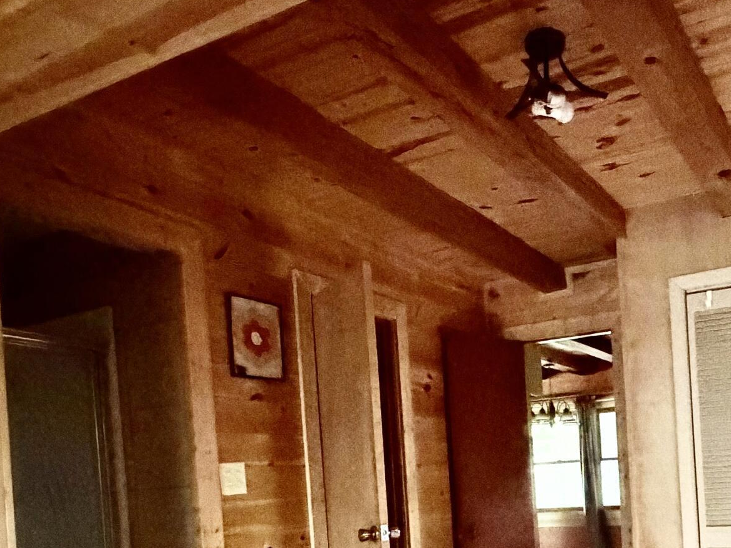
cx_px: 542
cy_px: 506
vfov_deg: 36.8
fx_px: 760
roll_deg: +3.3
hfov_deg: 49.4
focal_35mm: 36
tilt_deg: -2.1
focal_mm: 2.22
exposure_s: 1/30
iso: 2000
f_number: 2.2
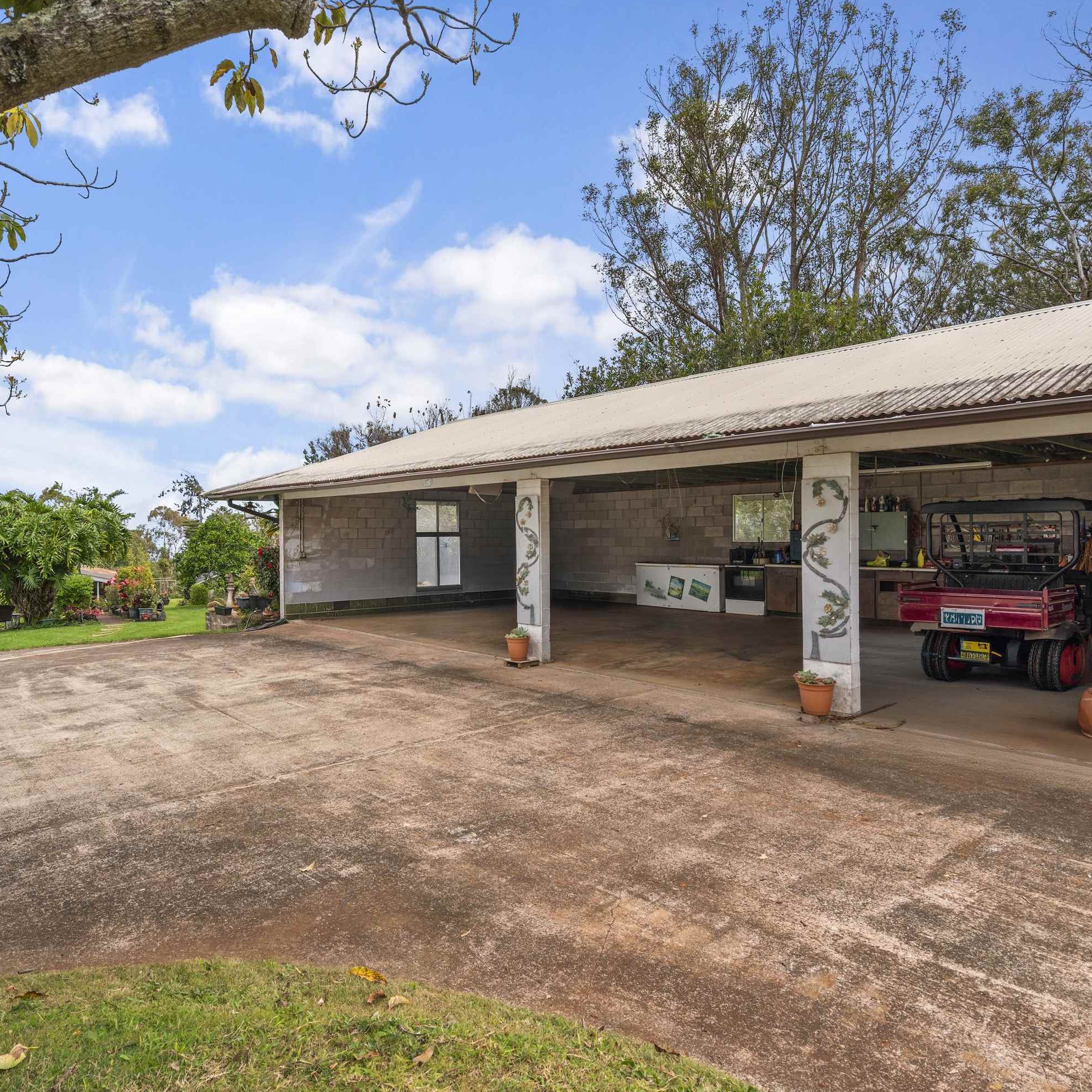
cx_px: 441
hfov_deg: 71.5
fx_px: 749
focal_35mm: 21
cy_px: 538
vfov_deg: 72.1
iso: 160
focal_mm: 16
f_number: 8
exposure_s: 1/320
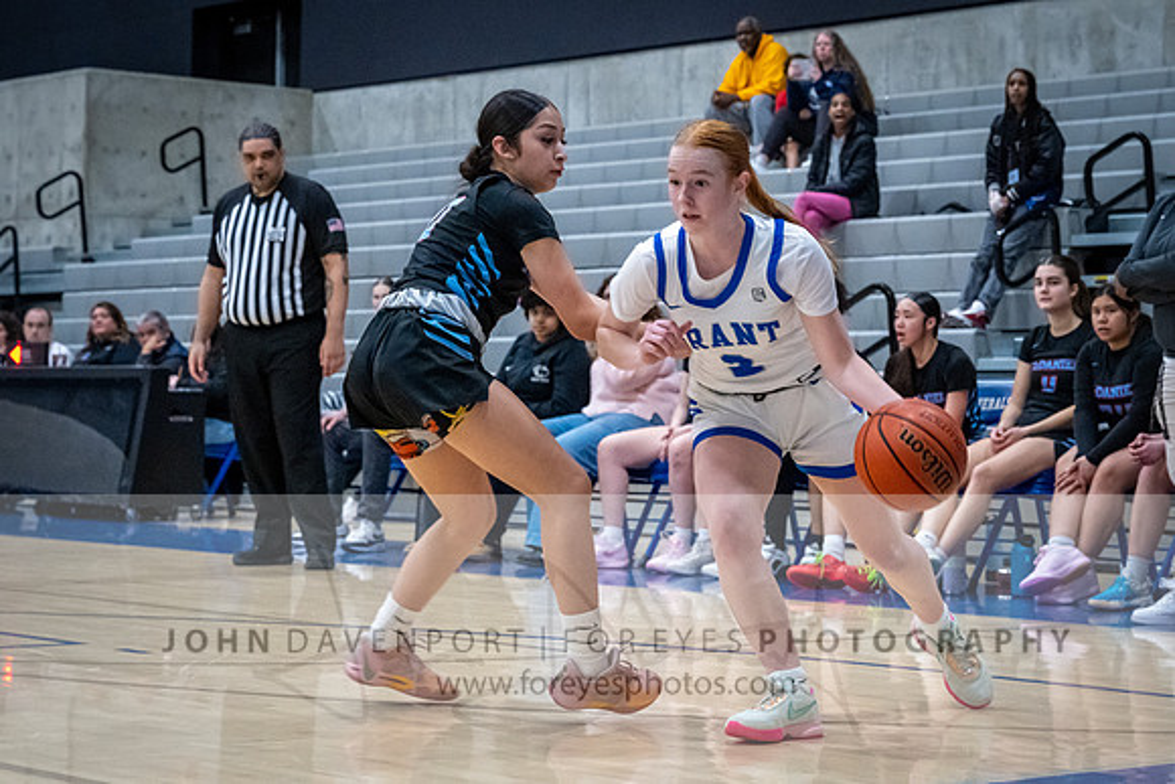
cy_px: 275
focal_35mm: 86
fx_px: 2799
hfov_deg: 23.6
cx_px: 754
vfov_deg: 15.9
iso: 14400
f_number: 5.6
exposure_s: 1/400
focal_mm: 66
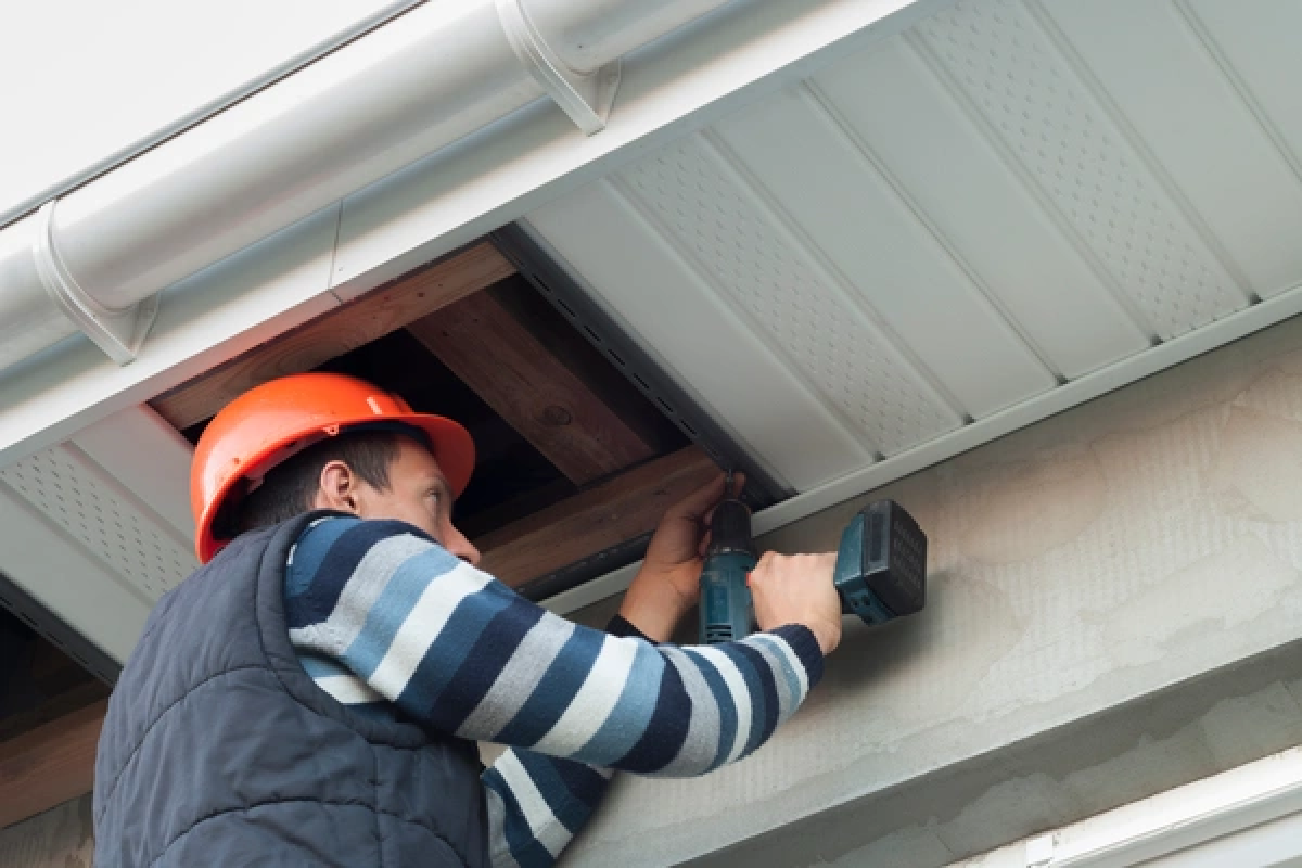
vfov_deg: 18.2
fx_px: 2712
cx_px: 651
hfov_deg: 27.0
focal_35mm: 75
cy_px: 434
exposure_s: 1/3.33
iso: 100
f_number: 6.3
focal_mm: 50
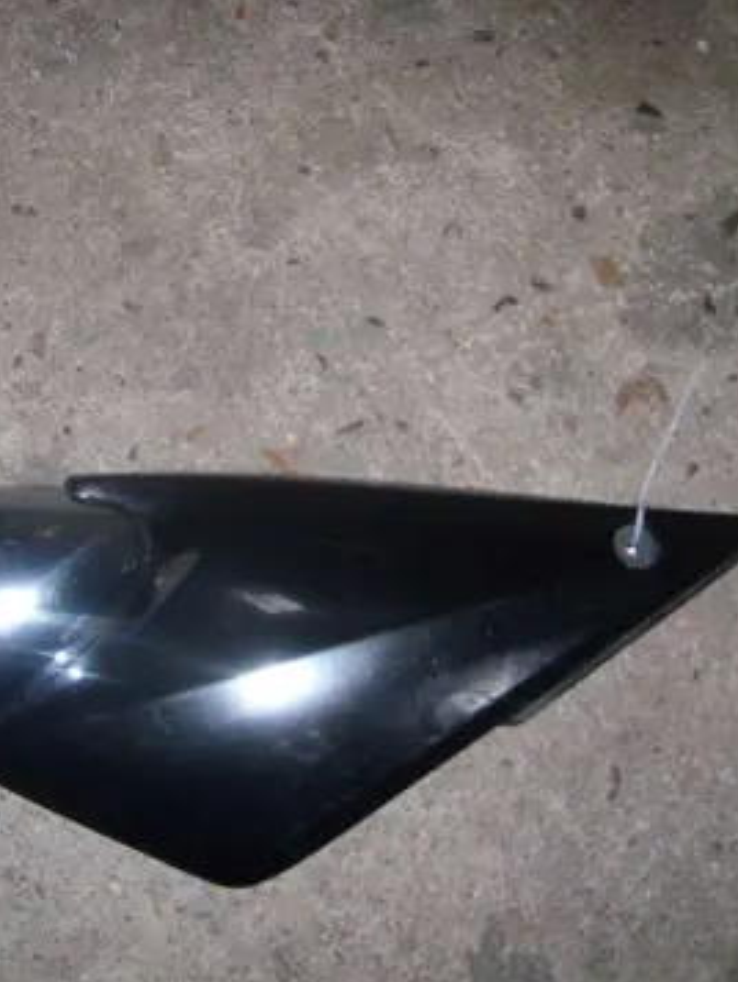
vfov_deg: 40.4
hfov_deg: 30.7
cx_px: 253
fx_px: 1335
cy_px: 492
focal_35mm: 47
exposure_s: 1/30
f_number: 7.1
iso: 200
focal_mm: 5.8
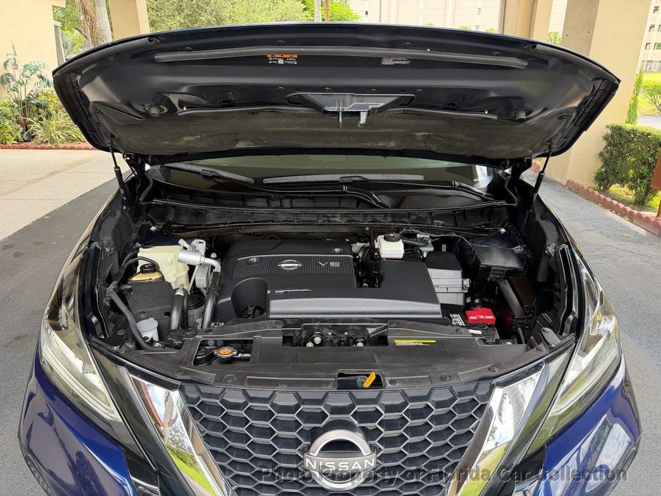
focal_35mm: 24
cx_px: 330
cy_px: 248
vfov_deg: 56.8
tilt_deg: -22.1
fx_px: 458
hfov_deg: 71.6
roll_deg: +0.2
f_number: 1.78
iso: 100
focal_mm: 6.76
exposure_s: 1/180
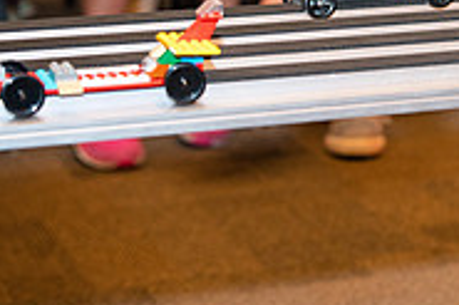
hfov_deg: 12.8
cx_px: 538
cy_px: 48
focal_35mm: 157
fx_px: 2000
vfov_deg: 8.7
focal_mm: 50
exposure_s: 1/250
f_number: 3.2
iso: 1000
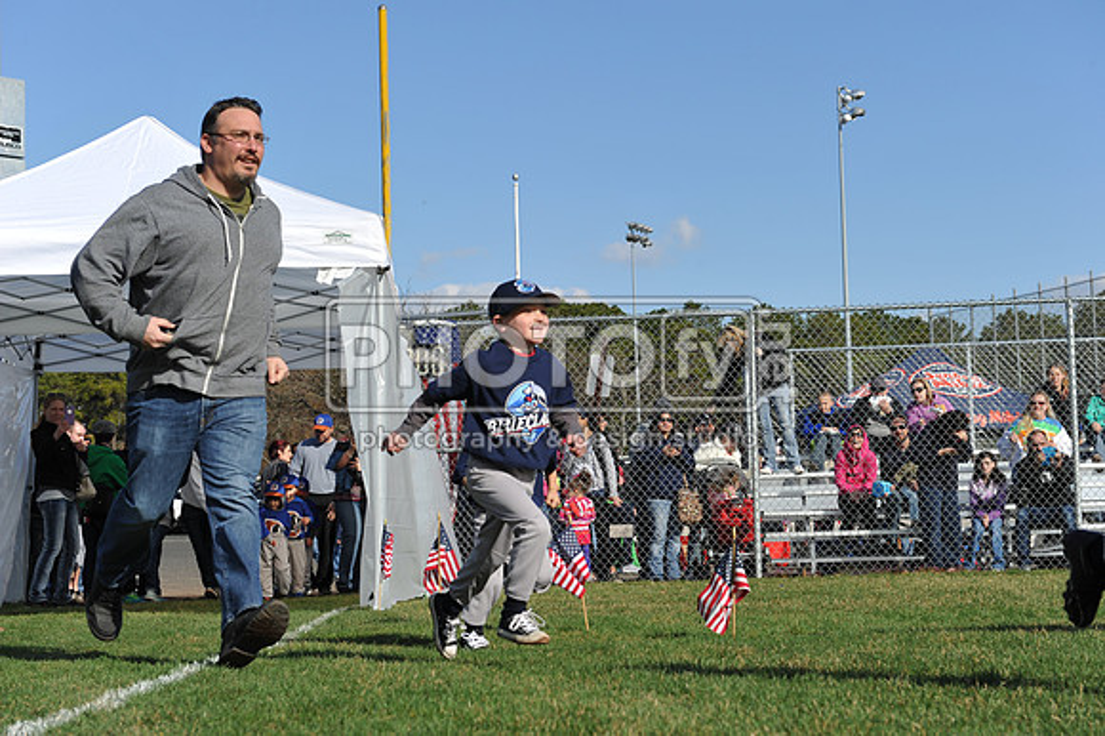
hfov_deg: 28.9
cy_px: 368
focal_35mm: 70
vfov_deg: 19.4
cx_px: 552
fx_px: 2147
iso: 400
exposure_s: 1/1000
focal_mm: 70
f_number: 8
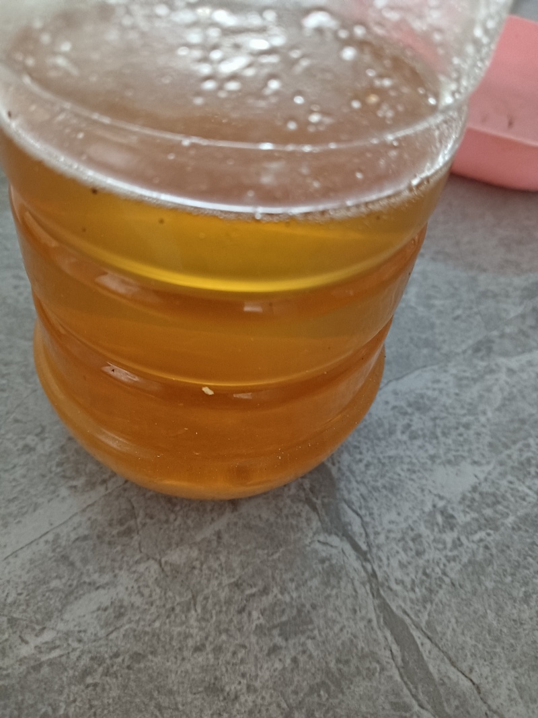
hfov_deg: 51.3
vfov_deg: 65.3
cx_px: 269
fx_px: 560
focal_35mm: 27
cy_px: 359
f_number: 1.8
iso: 2442
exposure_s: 1/20
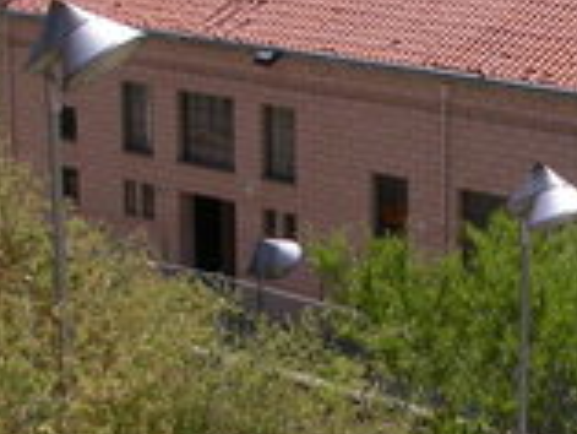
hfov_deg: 16.0
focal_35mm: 121
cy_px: 469
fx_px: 2018
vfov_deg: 12.1
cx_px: 537
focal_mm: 7.85
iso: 100
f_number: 7.5
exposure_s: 1/369
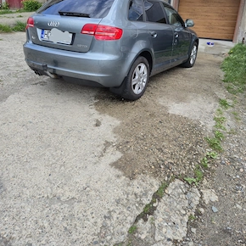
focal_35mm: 28
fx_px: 225
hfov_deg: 57.3
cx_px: 124
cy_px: 85
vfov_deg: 56.2
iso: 25
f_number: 1.8
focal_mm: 5.4
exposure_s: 1/263
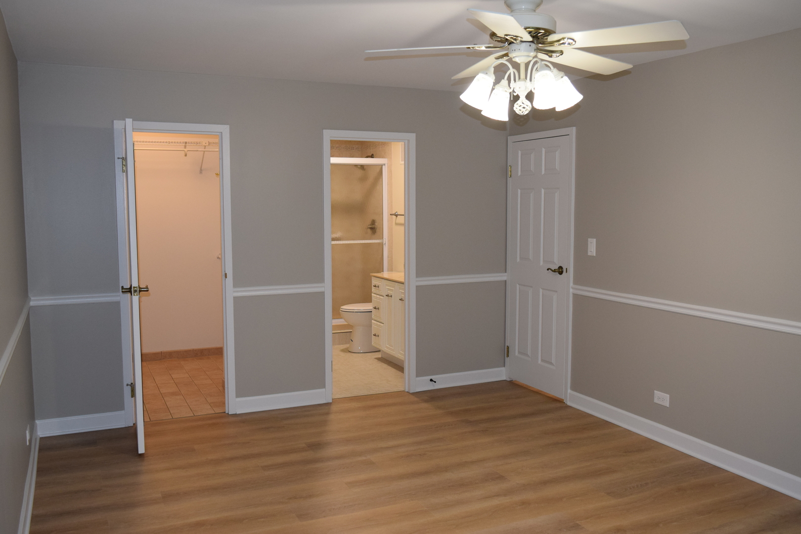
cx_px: 400
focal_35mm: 33
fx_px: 734
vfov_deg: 40.0
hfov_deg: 57.2
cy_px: 267
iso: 800
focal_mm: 22
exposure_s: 1/100
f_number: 5
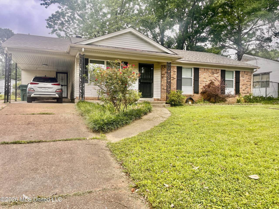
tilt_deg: -0.9
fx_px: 210
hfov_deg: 67.3
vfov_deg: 53.1
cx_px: 140
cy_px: 104
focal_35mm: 26
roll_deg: -1.3
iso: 50
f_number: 1.6
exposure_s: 1/309
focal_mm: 5.1
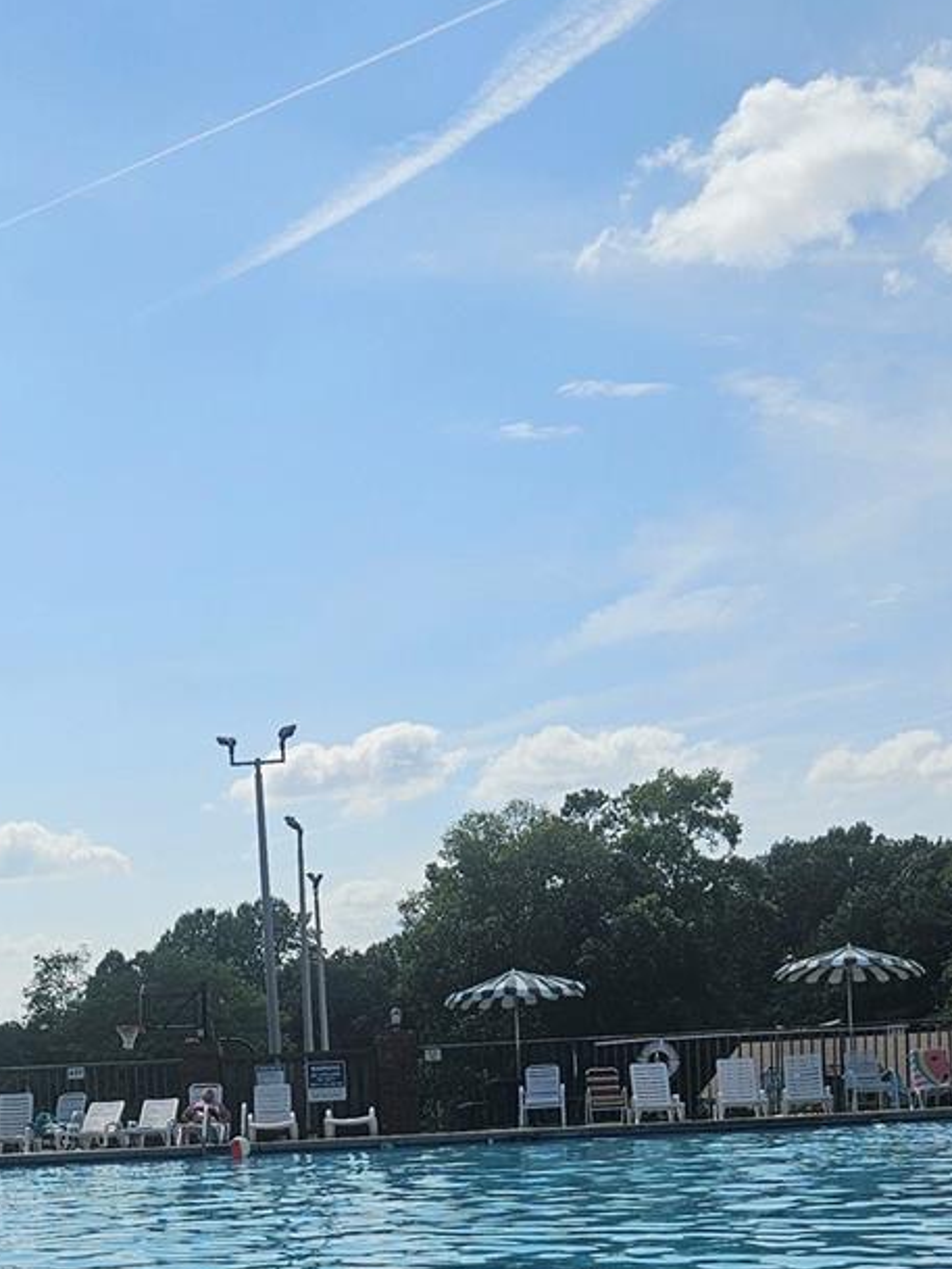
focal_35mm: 58
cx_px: 300
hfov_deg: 25.1
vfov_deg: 31.1
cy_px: 1234
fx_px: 2126
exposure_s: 1/5257
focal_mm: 5.4
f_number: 1.8
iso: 25
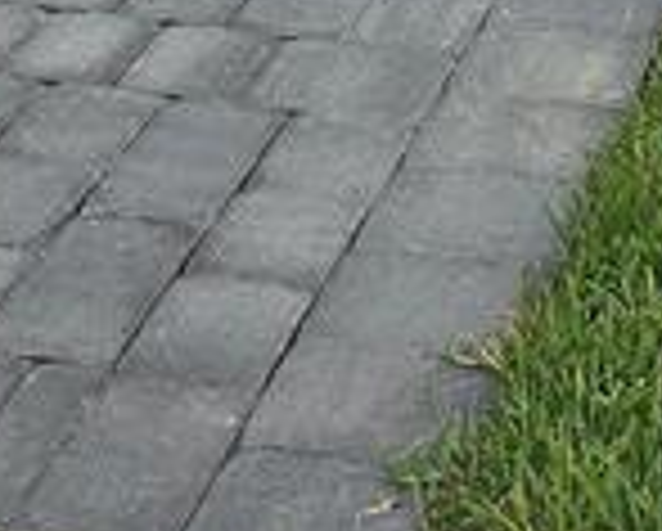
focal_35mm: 117
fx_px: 2295
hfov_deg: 15.9
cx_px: 730
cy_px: -1143
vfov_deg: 9.6
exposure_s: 1/571
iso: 10
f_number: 1.7
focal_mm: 6.3
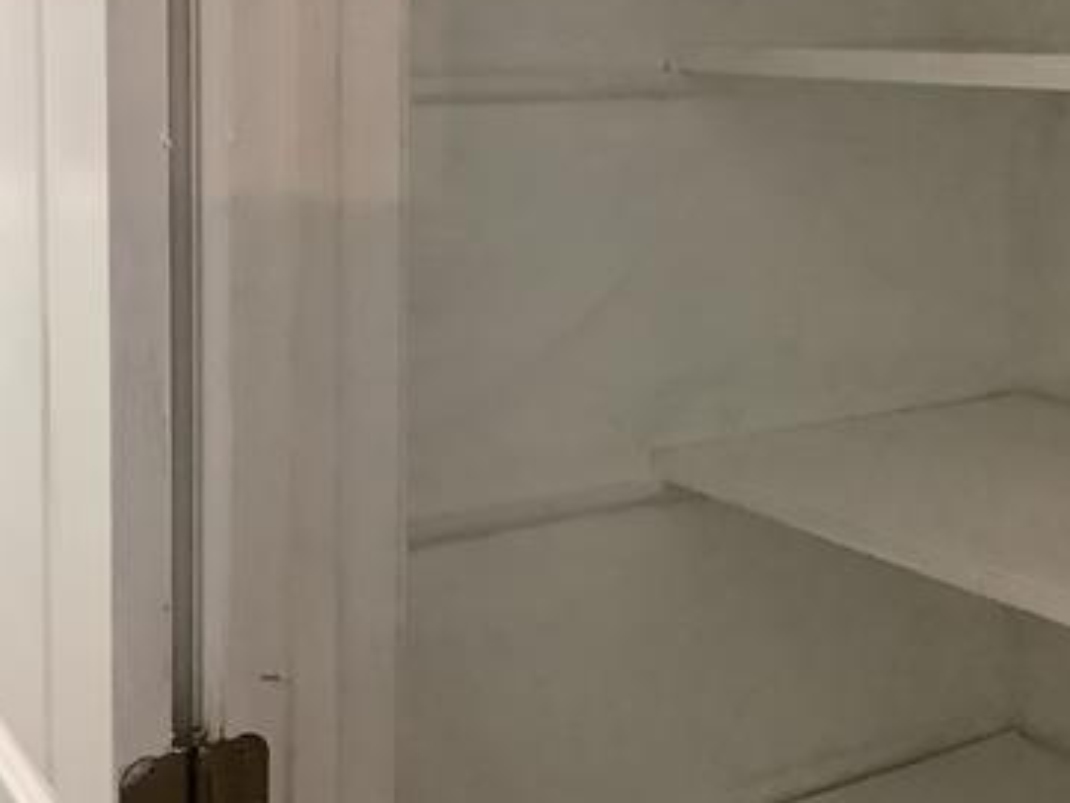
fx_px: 1701
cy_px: 196
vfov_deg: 26.2
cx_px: 465
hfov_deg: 34.9
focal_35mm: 55
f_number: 2.4
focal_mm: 3.3
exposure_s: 1/60
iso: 250
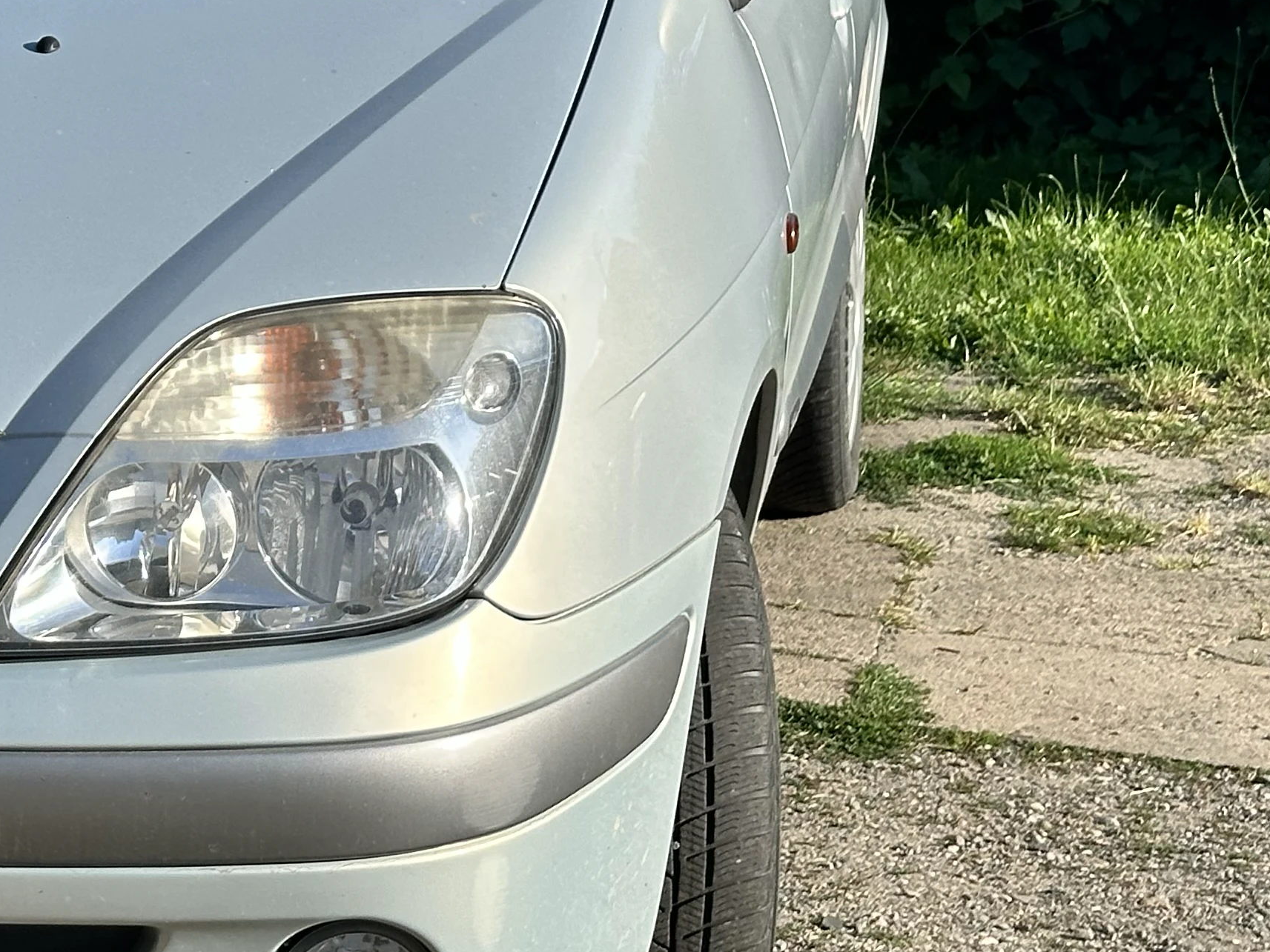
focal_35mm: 113
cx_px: -79
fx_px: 4146
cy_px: 156
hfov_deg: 16.9
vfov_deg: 13.0
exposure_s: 1/2358
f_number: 1.78
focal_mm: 6.86
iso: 64
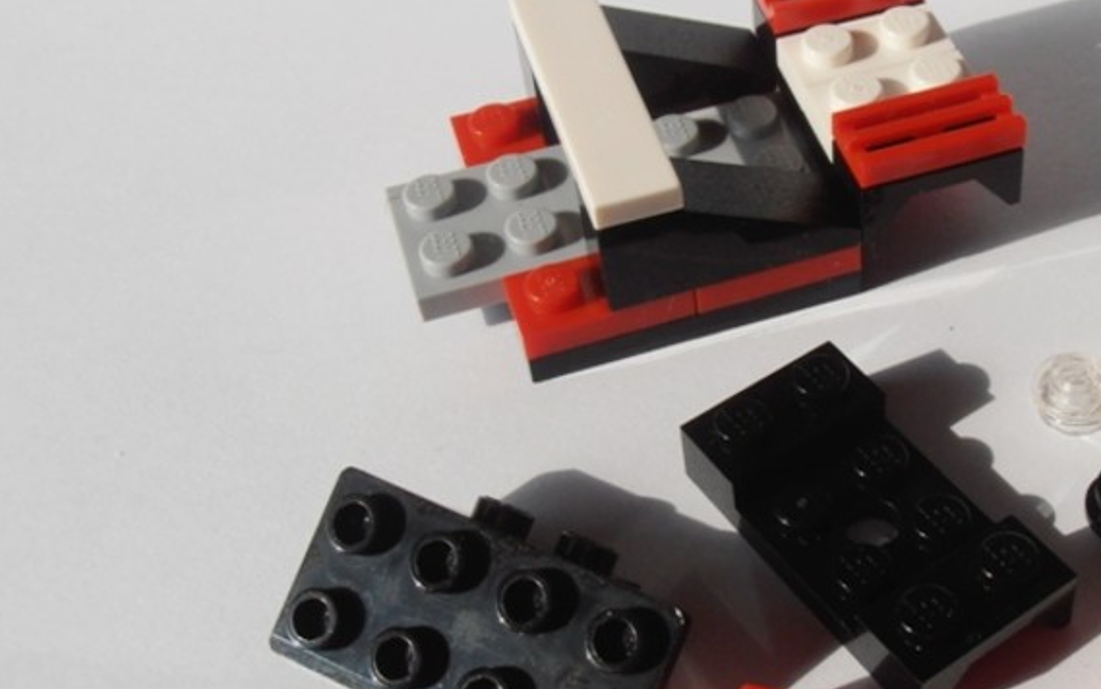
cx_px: 846
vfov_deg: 20.9
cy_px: 419
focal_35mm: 62
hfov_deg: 32.3
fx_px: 1861
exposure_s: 1/400
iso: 80
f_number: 3.9
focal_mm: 6.61
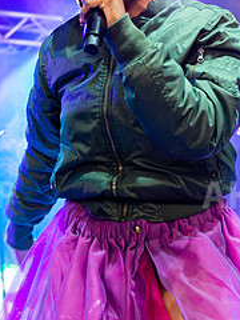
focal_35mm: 123
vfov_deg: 15.9
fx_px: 1137
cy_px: 76
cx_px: 51
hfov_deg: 12.0
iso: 800
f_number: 2.8
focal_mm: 35
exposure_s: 1/100
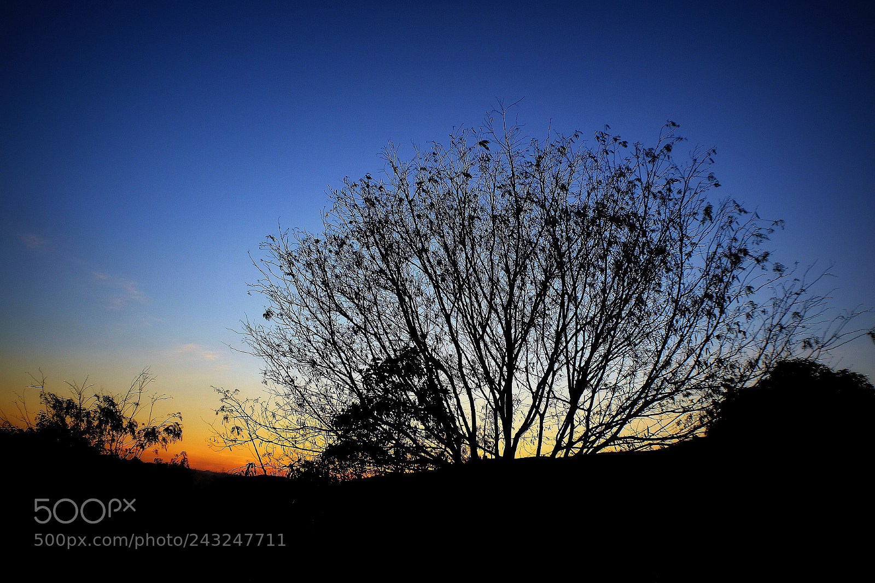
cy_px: 292
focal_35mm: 31
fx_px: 753
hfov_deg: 60.3
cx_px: 438
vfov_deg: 42.3
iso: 400
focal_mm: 20.5
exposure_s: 1/210
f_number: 5.6
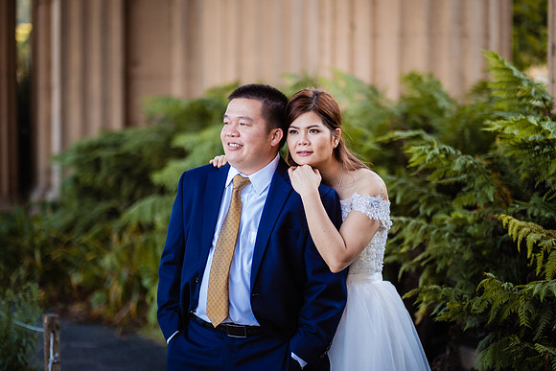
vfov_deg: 16.3
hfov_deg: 24.2
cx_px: 278
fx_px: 1298
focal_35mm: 84
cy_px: 186
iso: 160
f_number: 1.2
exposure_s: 1/500
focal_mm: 56
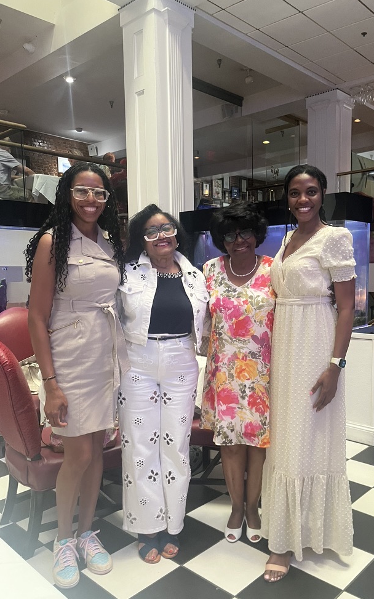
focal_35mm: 29
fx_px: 473
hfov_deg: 42.8
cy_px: 313
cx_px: 235
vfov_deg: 64.6
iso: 400
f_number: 1.6
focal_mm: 5.1
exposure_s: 1/40
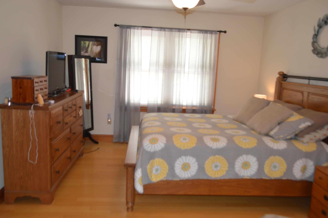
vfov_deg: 43.5
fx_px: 273
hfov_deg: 62.0
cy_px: 109
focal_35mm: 30
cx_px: 164
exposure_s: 1/60
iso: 500
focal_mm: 20
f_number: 3.8
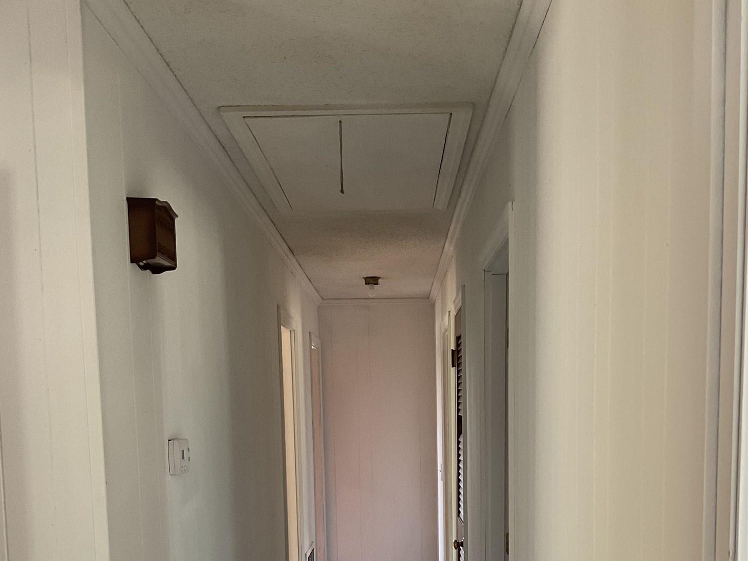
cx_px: 407
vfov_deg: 31.1
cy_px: 521
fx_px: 951
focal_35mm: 44
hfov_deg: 42.9
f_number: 1.8
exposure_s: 1/60
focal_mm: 3
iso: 80
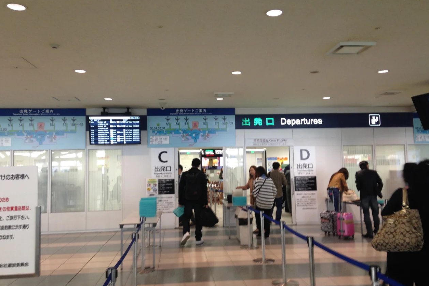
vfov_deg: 37.9
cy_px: 146
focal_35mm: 35
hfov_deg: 54.4
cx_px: 213
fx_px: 417
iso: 64
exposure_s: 1/20
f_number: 2.4
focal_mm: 4.12
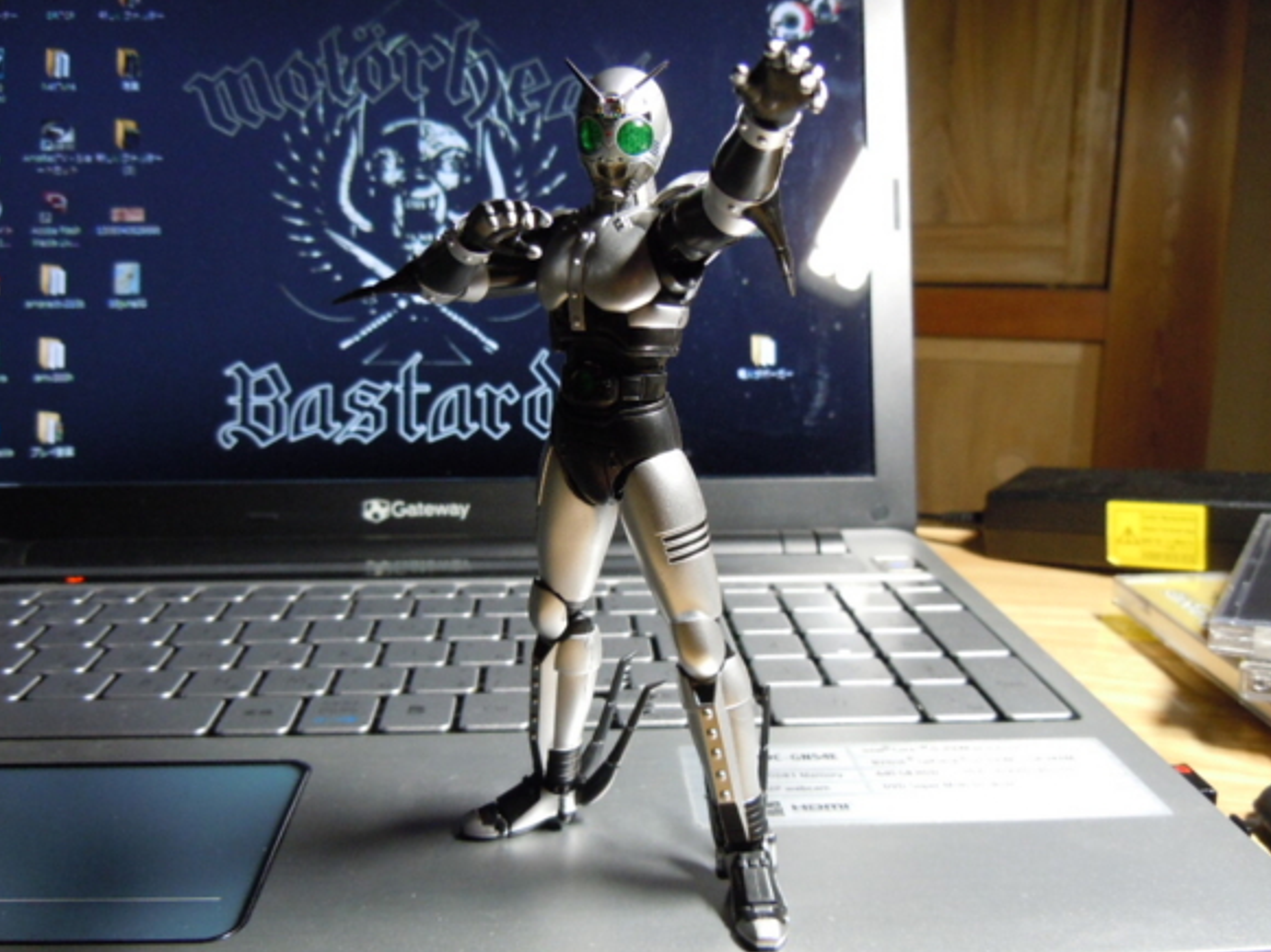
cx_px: 617
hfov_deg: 58.4
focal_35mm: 31
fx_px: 1138
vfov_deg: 45.4
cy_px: 490
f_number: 3.5
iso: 400
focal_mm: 5.4
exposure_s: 1/20
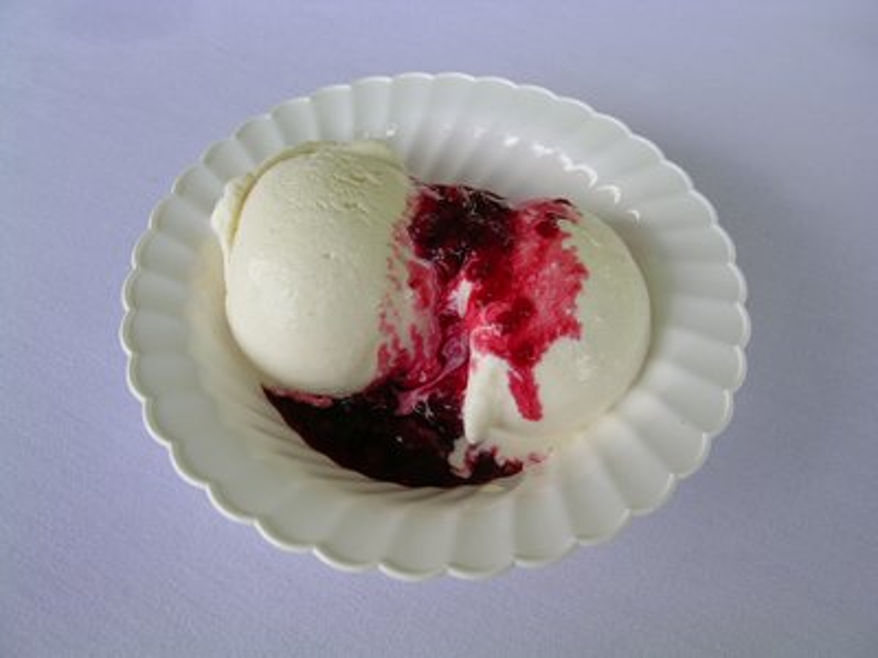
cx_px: 439
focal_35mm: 28
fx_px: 710
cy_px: 329
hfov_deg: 63.4
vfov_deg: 49.7
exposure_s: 1/94.8
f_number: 4
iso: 50
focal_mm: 5.8
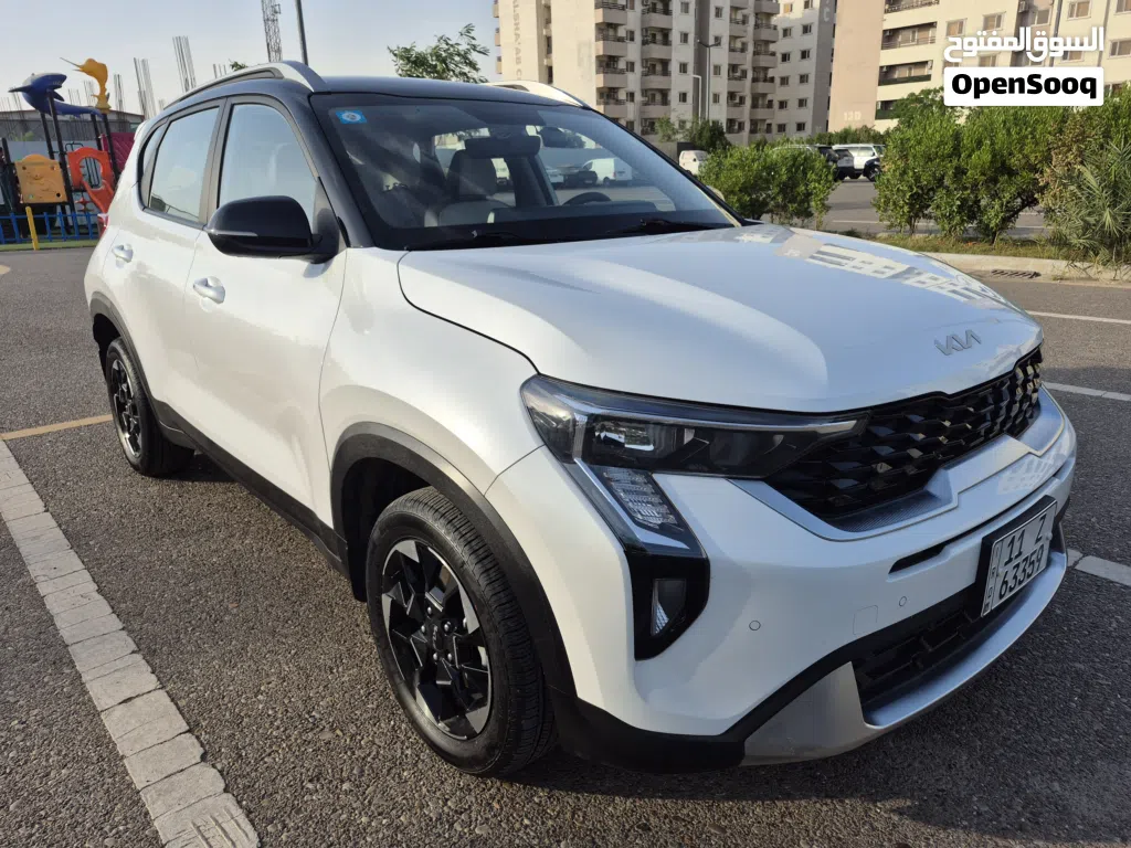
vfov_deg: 58.9
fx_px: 751
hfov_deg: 73.9
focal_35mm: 23
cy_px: 424
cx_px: 566
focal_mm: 5.4
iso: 25
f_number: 1.8
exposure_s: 1/1200
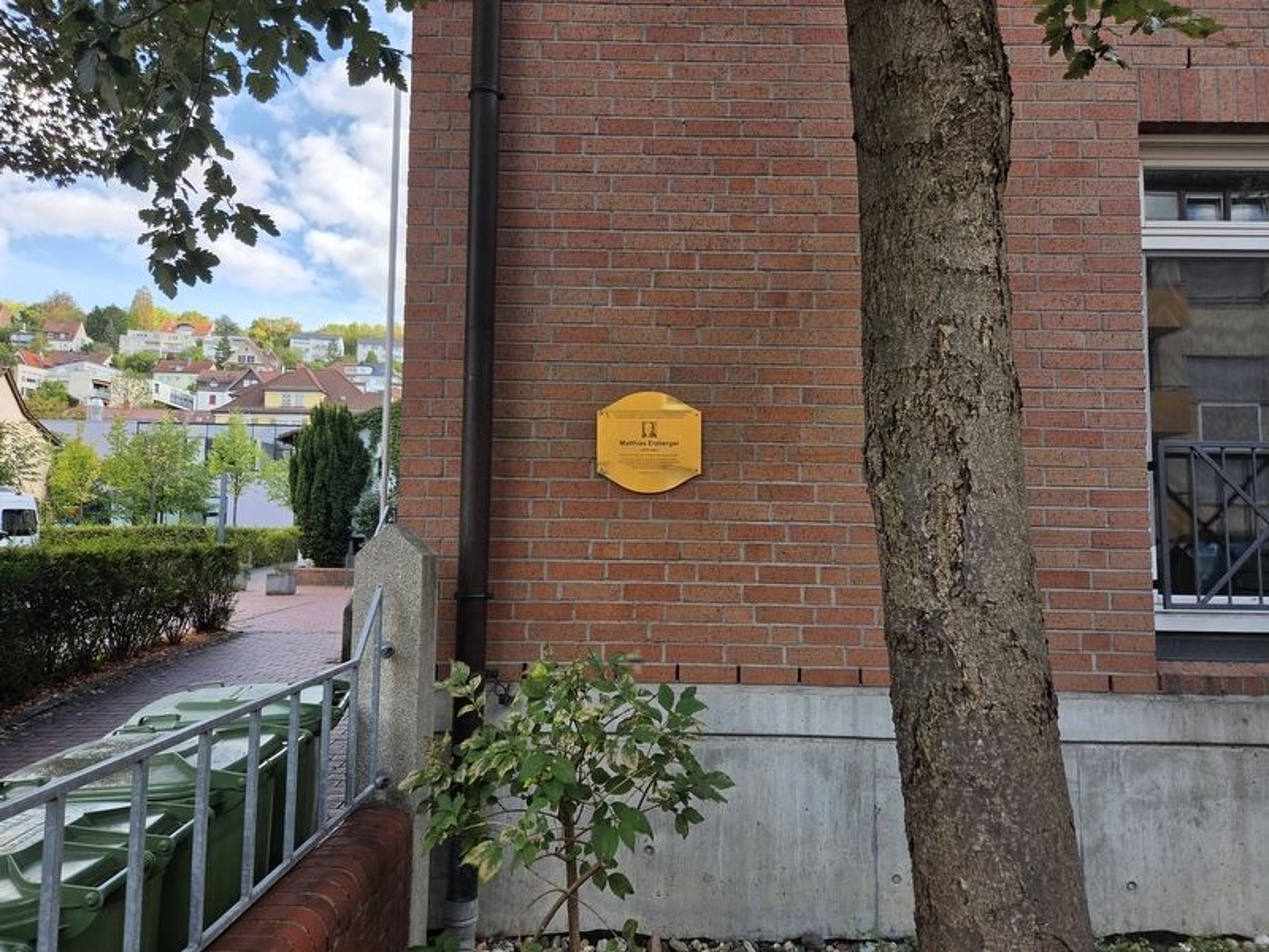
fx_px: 843
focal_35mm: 23
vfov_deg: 58.9
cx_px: 634
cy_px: 476
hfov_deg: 73.9
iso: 80
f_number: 1.8
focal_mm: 5.4
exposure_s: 1/914
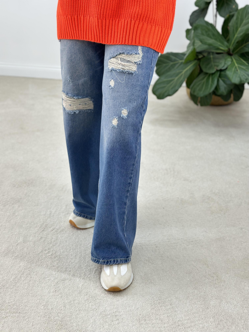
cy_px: 166
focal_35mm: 48
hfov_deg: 30.3
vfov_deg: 39.7
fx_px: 460
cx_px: 124
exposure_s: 1/141
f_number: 1.78
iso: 64
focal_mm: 6.86
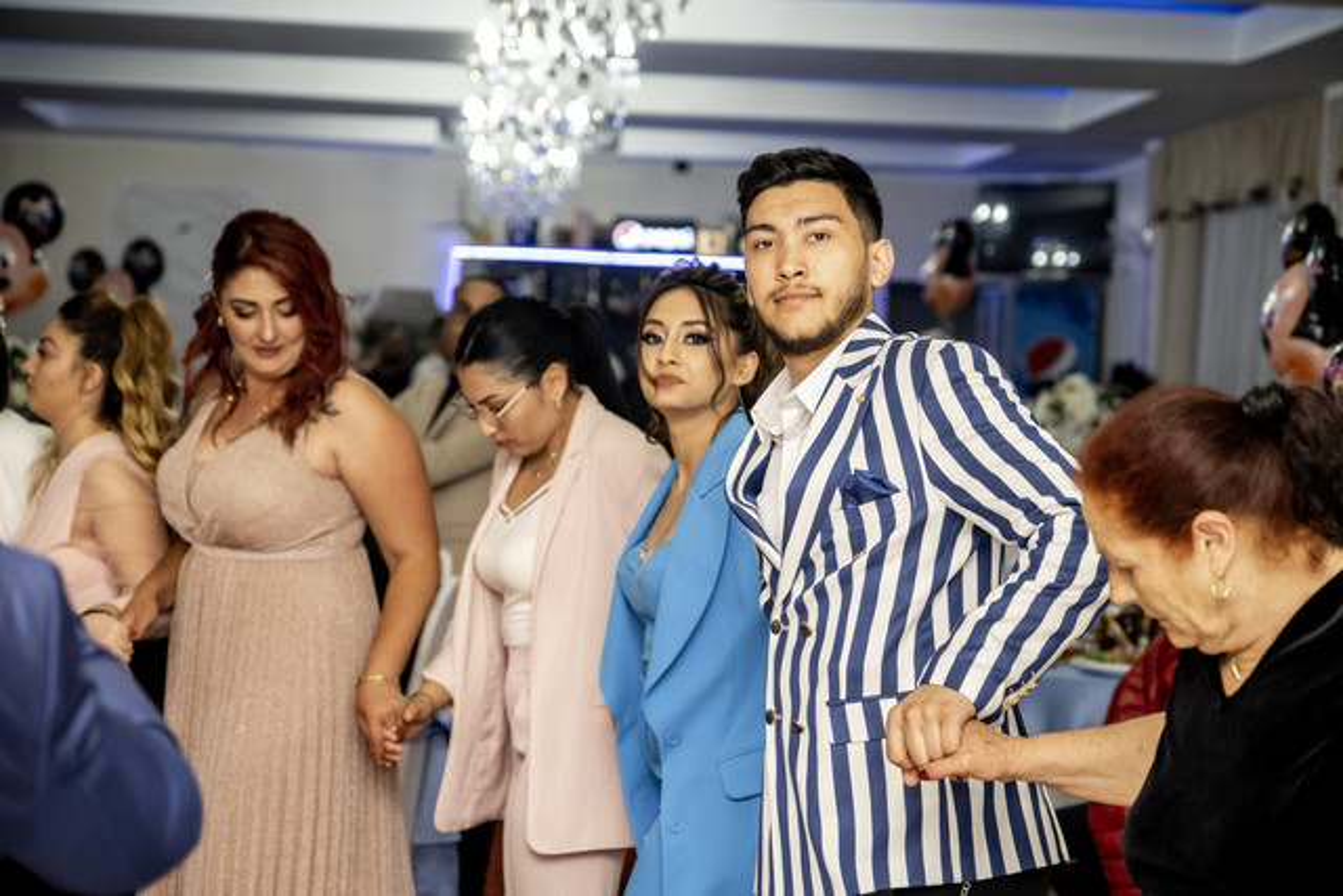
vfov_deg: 16.5
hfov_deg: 24.5
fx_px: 3097
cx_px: 672
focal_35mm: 83
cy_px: 448
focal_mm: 55
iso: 1250
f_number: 2.8
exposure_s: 1/160
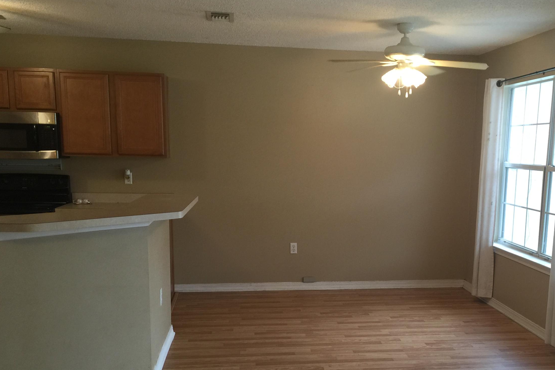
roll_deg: -1.3
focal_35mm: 41
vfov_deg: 32.3
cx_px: 351
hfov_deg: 46.9
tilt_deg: -11.1
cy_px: 257
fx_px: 632
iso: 32
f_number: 2.2
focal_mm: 4.15
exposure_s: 1/30
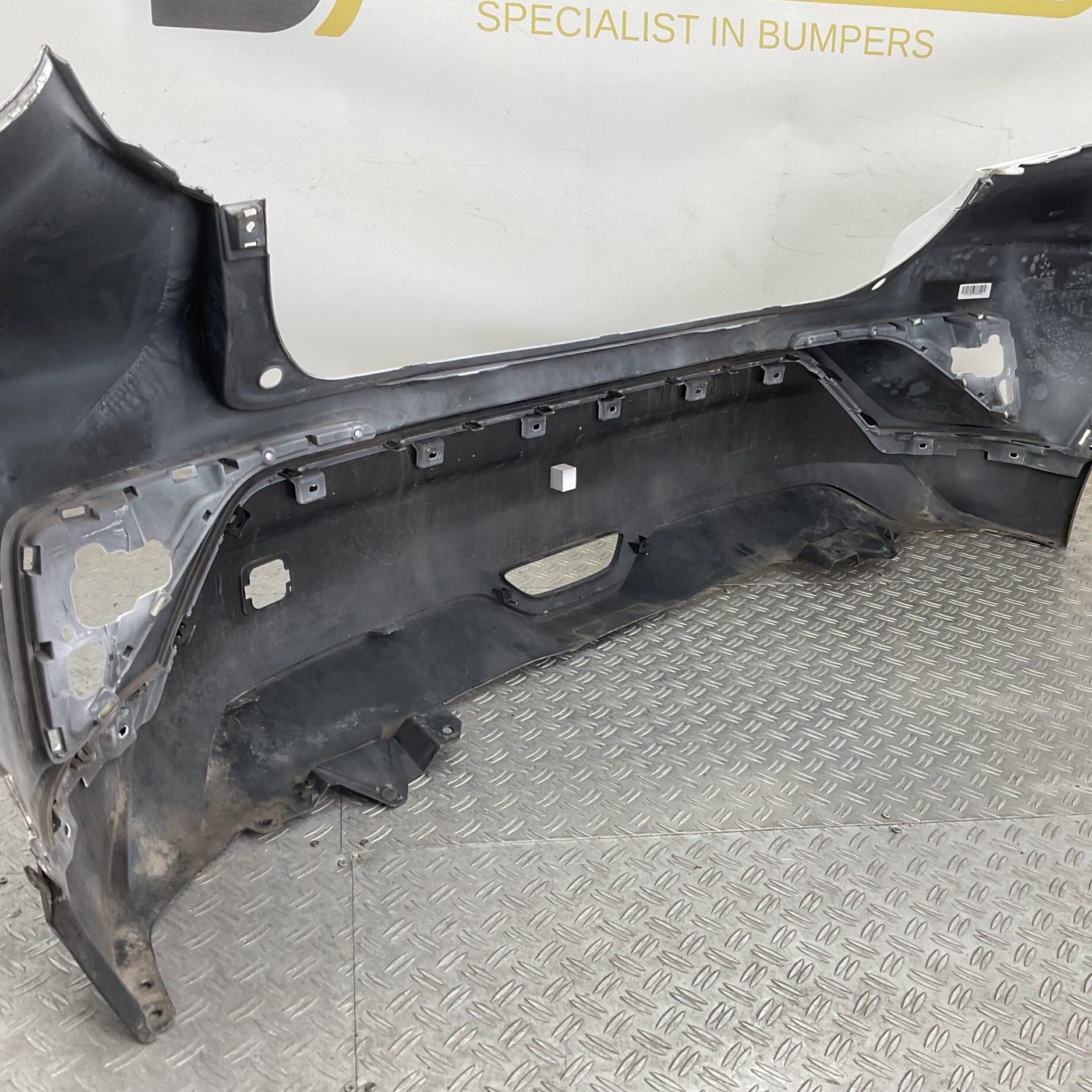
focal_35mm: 35
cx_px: 585
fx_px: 1249
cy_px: 553
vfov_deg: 47.2
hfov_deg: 47.2
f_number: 1.8
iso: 16
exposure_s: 1/100
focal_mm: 3
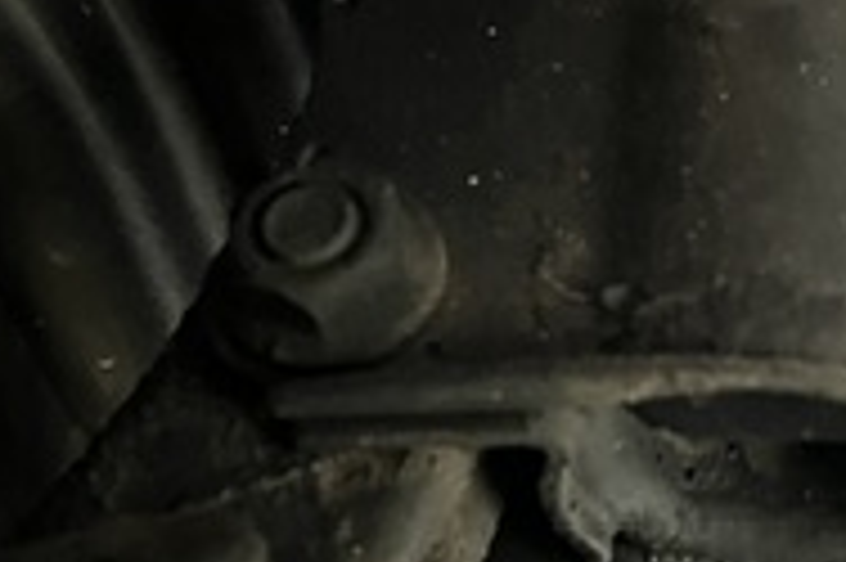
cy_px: 346
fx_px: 2160
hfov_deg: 21.7
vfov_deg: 14.8
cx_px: 729
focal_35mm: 92
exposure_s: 1/25
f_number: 1.6
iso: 800
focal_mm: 5.1
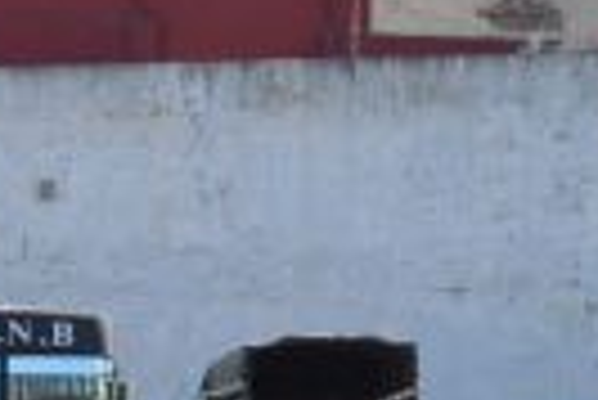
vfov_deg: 6.7
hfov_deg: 10.1
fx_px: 3359
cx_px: 652
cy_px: 607
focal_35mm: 202
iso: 100
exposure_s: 1/200
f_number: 7.1
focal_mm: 28
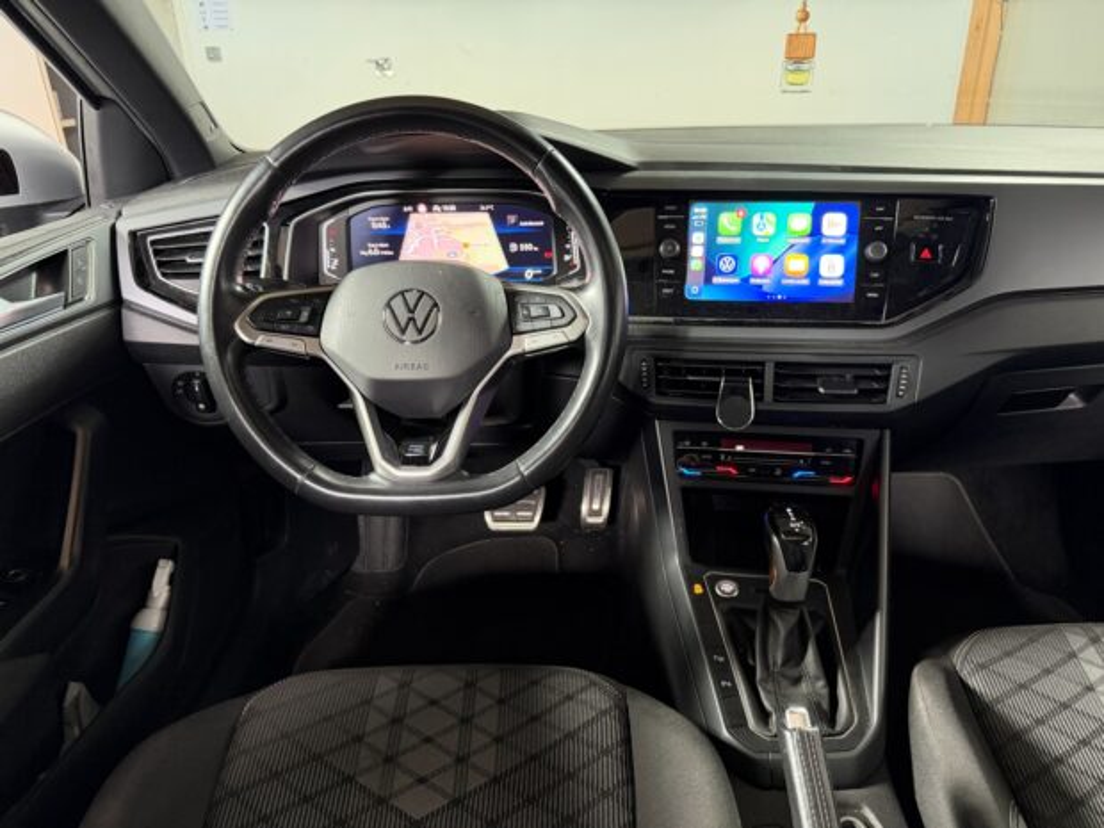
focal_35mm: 24
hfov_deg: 71.6
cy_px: 414
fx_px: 765
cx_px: 552
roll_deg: +1.5
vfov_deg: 56.8
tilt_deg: -25.8
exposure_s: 1/42
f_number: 1.78
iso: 800
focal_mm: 6.76
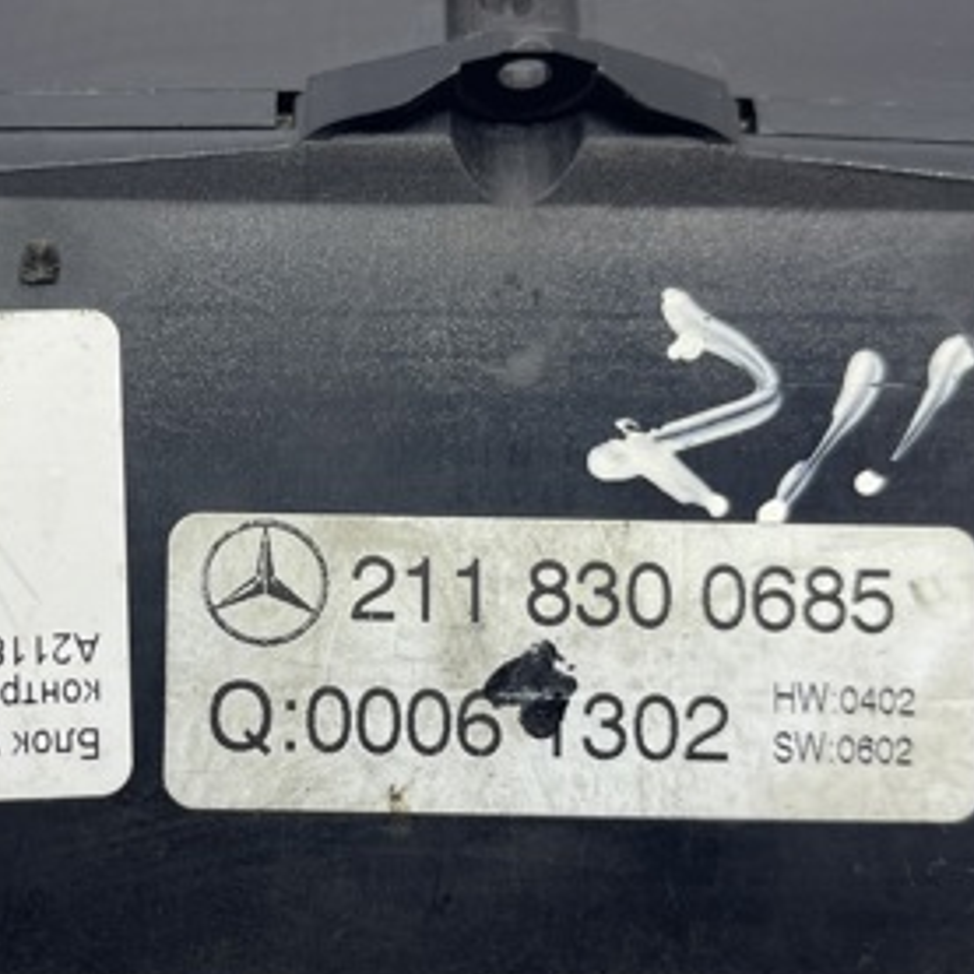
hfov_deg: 32.7
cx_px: 239
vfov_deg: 33.4
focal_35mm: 51
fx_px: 1624
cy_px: 464
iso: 32
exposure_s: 1/192
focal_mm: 5.1
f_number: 1.6
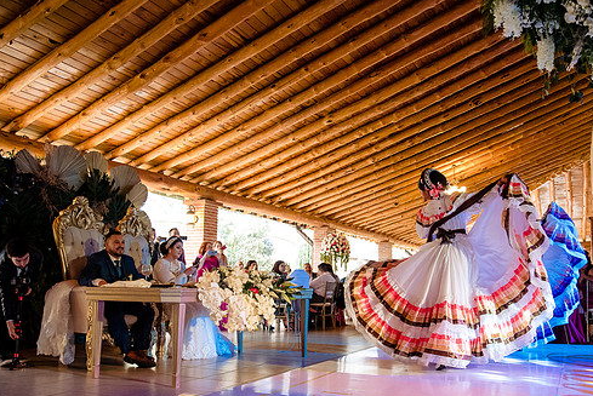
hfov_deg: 58.4
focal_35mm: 32
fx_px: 528
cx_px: 338
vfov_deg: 41.1
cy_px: 226
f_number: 4
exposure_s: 1/250
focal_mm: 27
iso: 5000
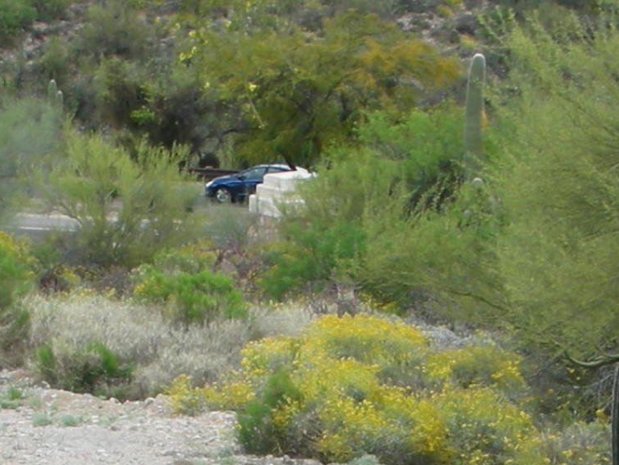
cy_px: 586
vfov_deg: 10.4
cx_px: 179
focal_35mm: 140
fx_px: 2504
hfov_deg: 14.1
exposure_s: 1/228
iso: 50
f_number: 3
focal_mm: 5.8
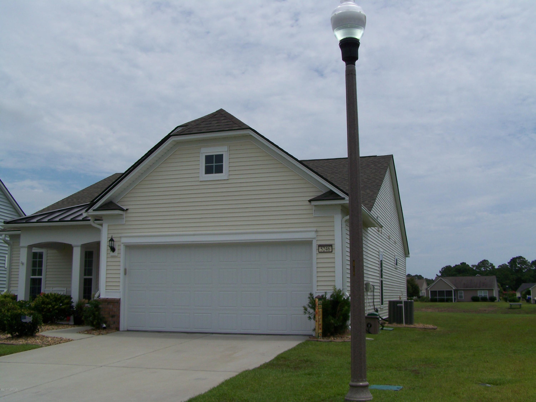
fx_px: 588
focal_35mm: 38
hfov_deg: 49.0
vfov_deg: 37.7
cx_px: 268
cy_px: 201
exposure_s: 1/800
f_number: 5.6
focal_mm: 6.3
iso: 64
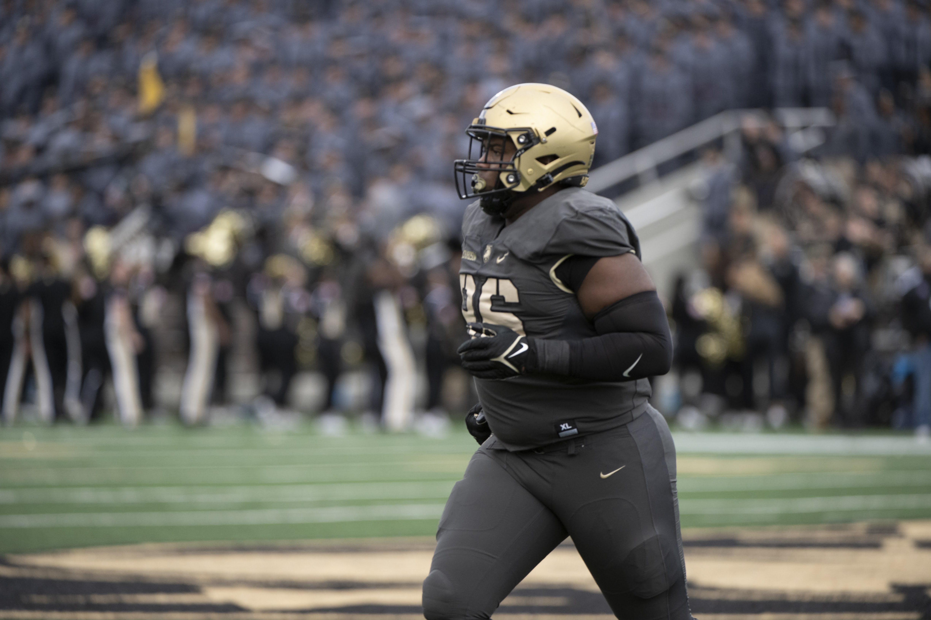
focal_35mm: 310
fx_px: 8016
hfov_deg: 6.6
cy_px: 310
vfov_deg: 4.4
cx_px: 466
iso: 1000
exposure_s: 1/1250
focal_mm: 310
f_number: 4.5
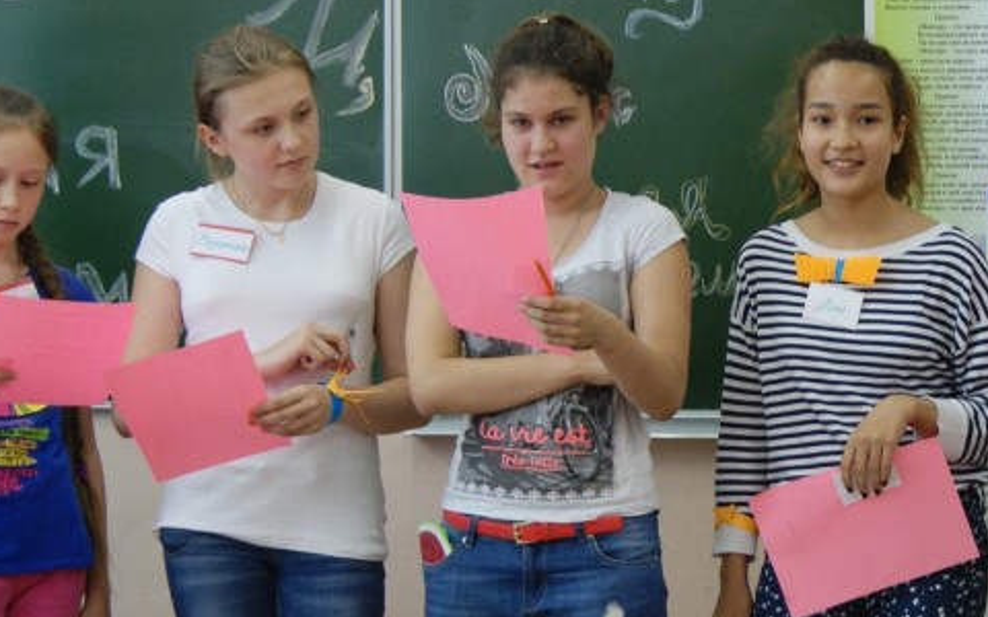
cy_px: 497
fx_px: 3072
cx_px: 877
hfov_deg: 18.0
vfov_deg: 11.4
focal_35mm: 114
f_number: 5
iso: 400
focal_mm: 35
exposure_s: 1/50
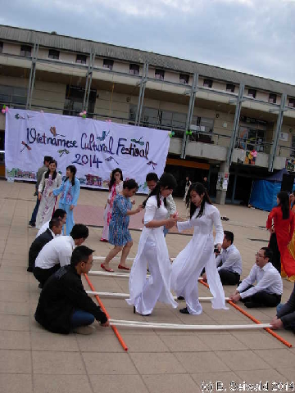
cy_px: 196
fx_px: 432
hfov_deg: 37.7
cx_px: 148
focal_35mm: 38
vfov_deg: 49.0
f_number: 2.9
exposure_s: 1/235
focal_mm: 6.3
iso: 79
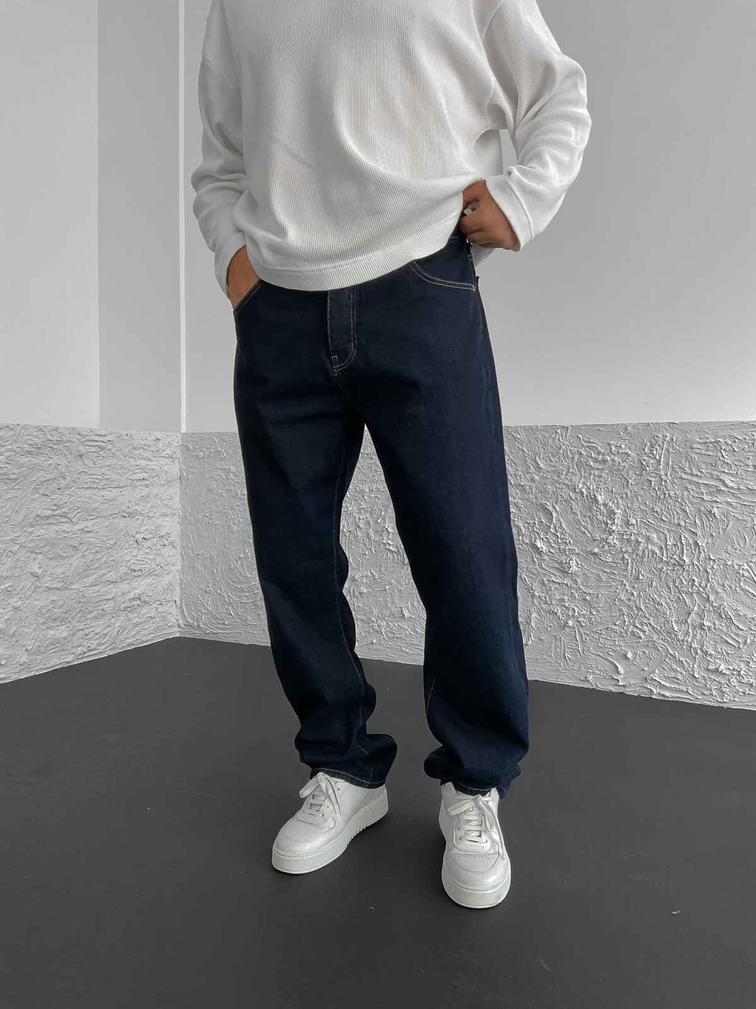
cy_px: 504
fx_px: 844
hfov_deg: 48.2
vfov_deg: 61.7
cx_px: 378
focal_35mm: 29
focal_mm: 3
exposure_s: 1/100
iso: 64
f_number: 1.8
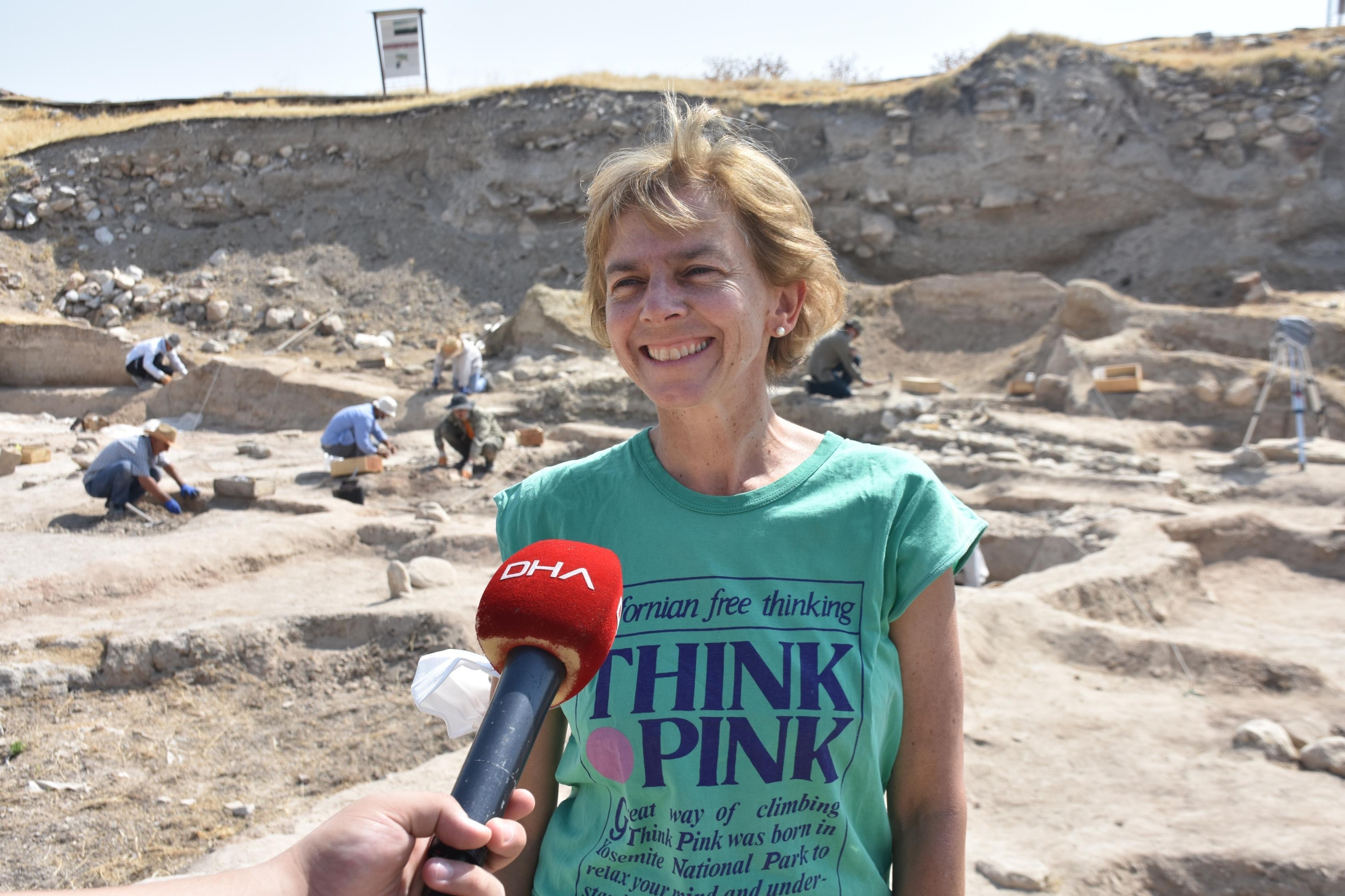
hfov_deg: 49.6
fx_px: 1457
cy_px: 448
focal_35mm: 39
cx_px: 672
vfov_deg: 34.2
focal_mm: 26
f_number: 8
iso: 250
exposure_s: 1/500
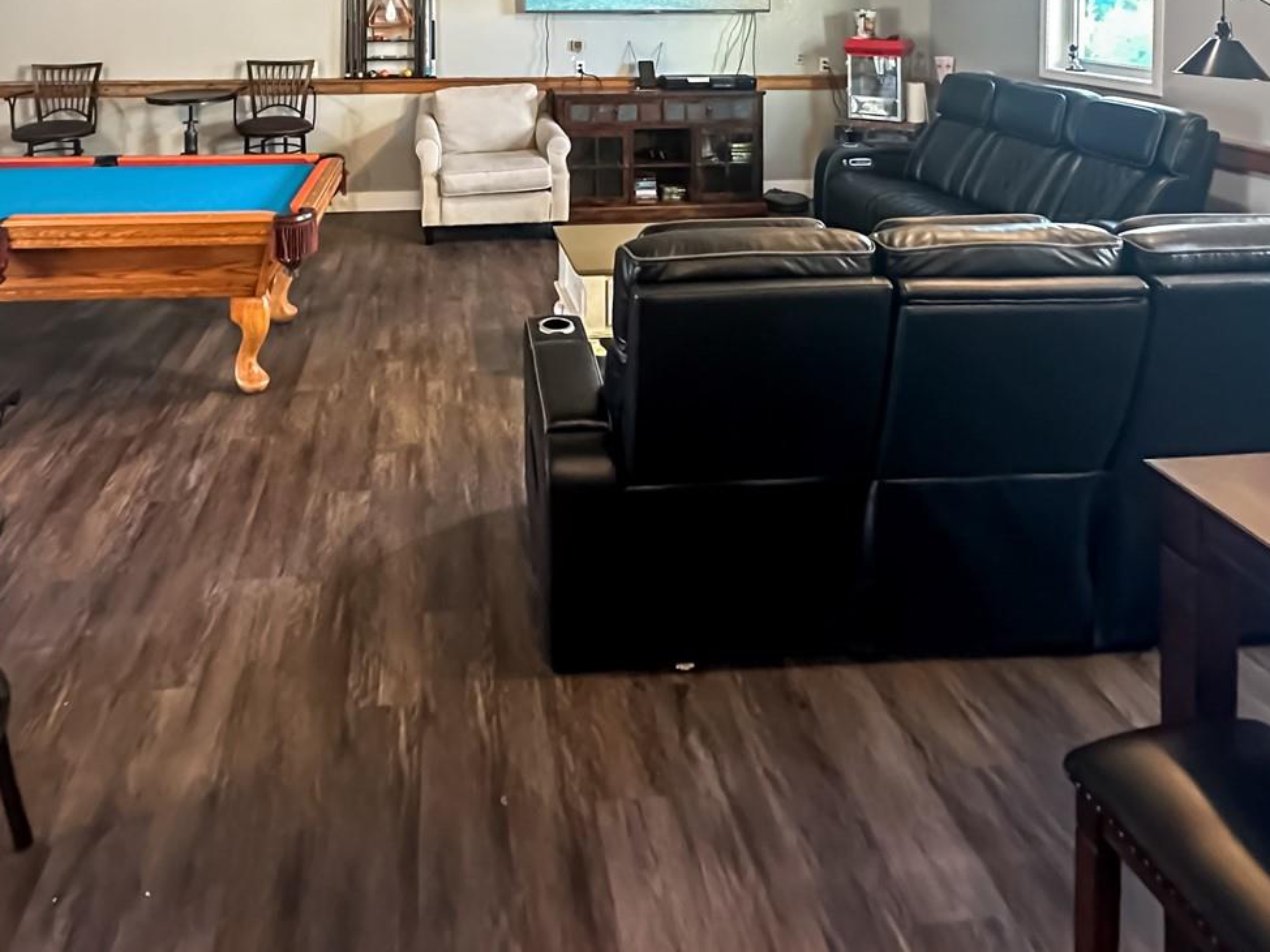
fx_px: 844
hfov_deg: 73.2
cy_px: 180
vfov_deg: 54.5
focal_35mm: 23
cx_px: 511
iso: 1000
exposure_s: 1/40
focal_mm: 2.22
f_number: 2.2
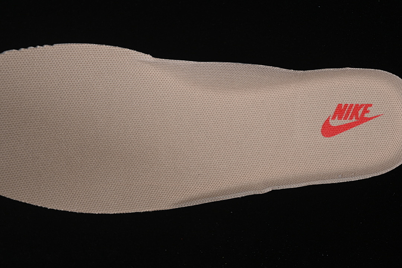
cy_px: 134
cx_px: 201
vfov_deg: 18.2
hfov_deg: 27.0
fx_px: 837
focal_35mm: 75
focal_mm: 50
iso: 160
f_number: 7.1
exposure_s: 1/80
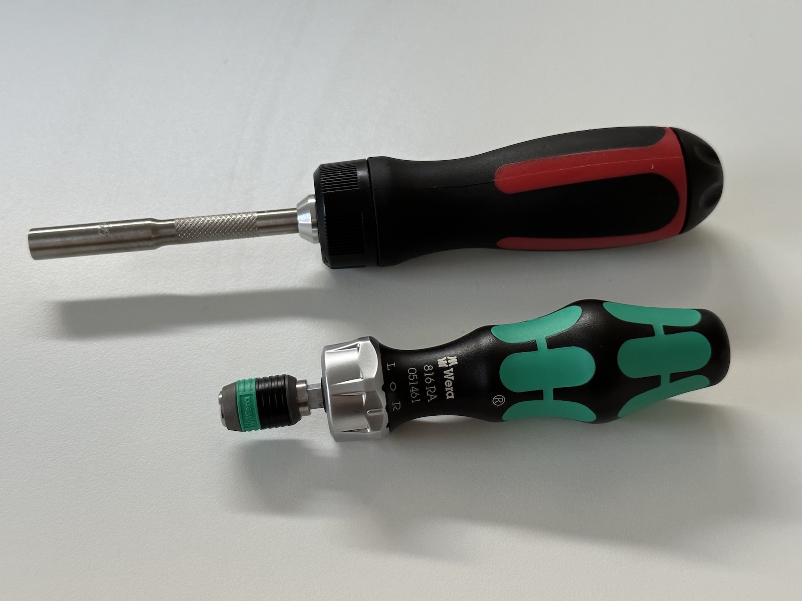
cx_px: 401
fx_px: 1112
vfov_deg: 30.3
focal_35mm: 48
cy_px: 300
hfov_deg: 39.7
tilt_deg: -51.4
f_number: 1.78
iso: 200
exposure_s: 1/60
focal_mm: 6.86
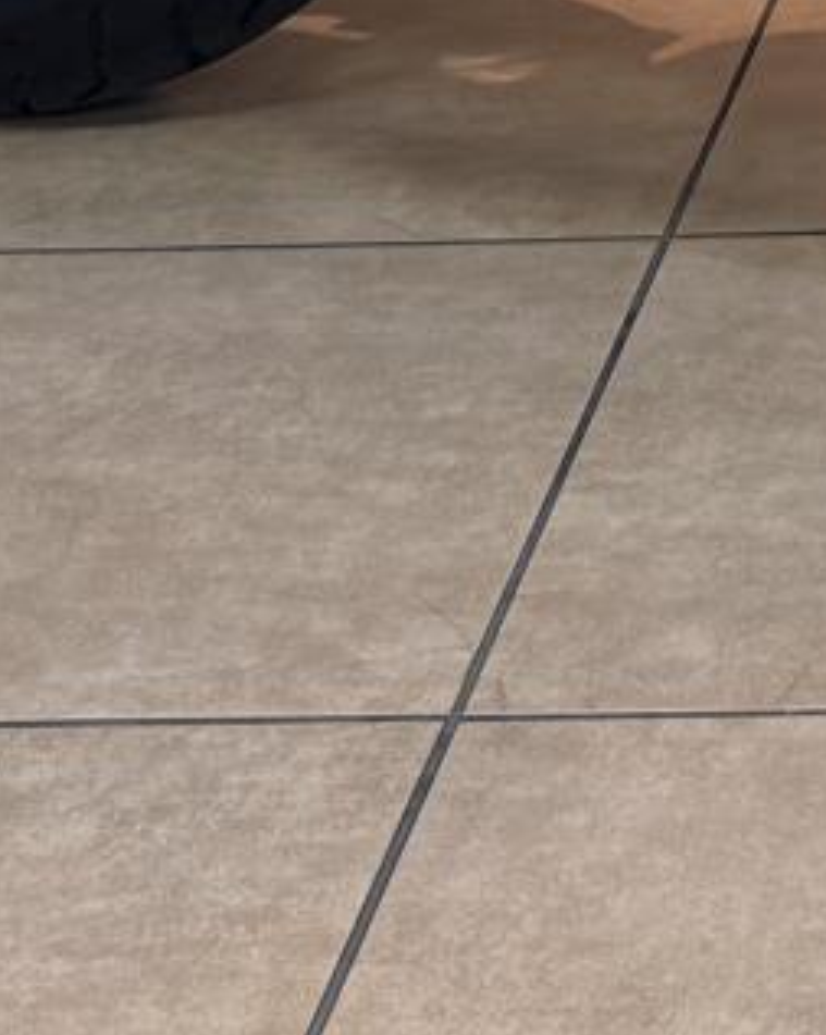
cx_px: 1472
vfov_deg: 11.1
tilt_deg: -5.3
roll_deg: +1.3
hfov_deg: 9.9
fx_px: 4529
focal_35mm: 148
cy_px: -1371
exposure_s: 1/60
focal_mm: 6.76
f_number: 1.78
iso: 125
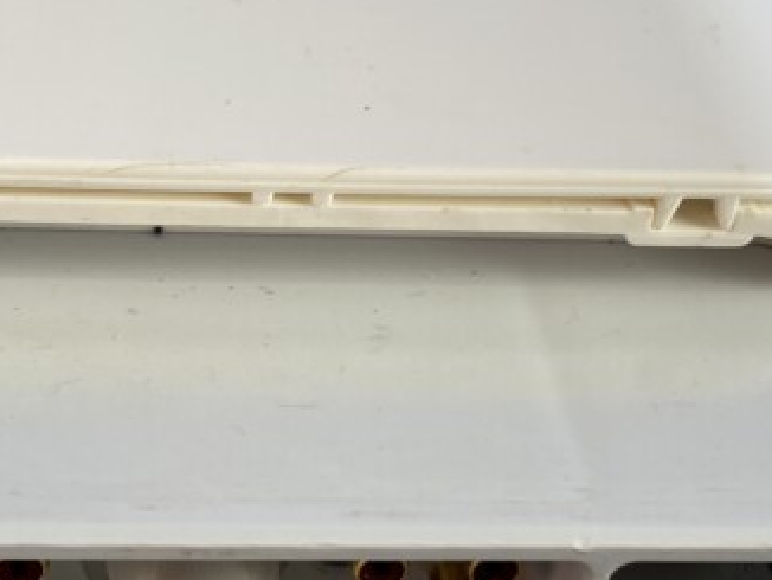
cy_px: 367
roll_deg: -4.4
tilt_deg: -15.4
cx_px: 223
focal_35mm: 92
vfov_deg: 16.1
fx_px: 2053
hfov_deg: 21.2
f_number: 1.8
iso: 32
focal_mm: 4.25
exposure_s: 1/131
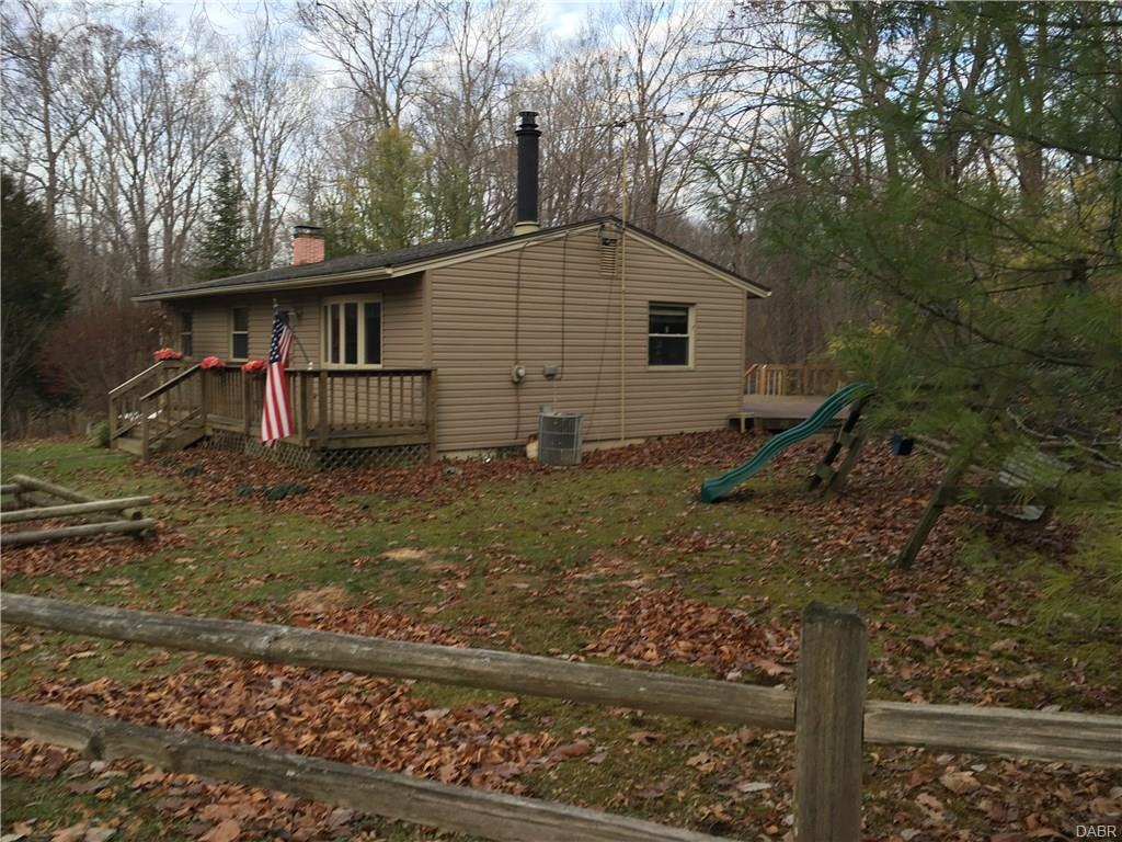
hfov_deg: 61.7
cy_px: 421
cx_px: 561
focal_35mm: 29
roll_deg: -0.7
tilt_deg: -5.3
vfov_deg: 48.2
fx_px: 940
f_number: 2.2
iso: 32
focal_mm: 4.15
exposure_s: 1/120
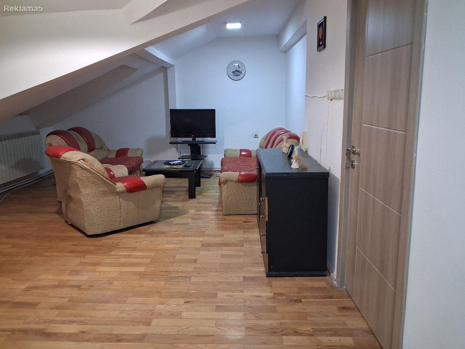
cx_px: 232
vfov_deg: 51.4
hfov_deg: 65.3
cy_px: 174
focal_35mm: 27
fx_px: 363
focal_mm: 4
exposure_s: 1/30
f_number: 1.8
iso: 500
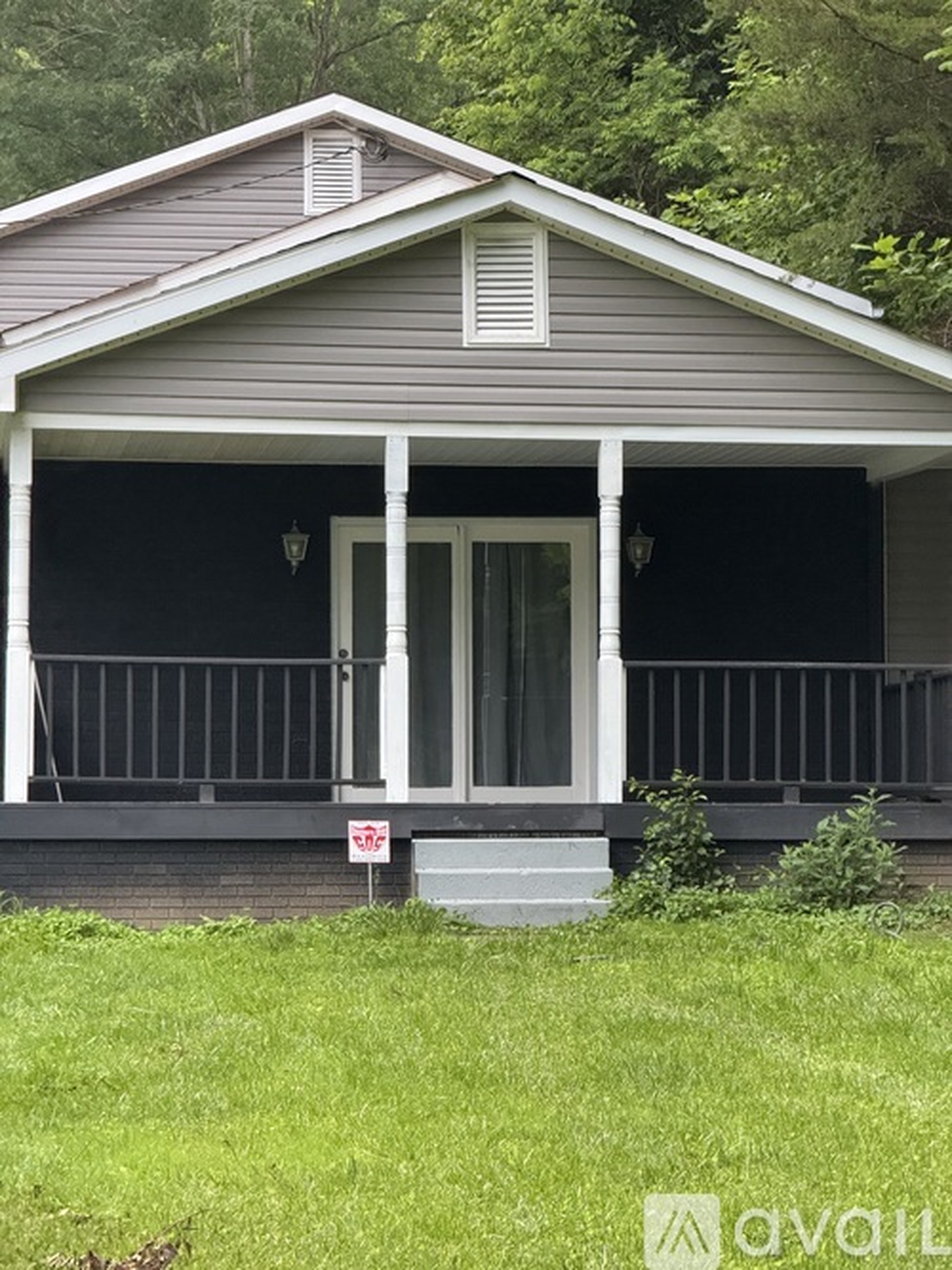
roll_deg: -0.5
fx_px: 4402
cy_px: 635
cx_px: 476
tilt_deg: +3.2
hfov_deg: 12.3
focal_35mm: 120
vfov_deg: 16.4
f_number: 2.8
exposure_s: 1/60
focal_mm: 15.66
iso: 640
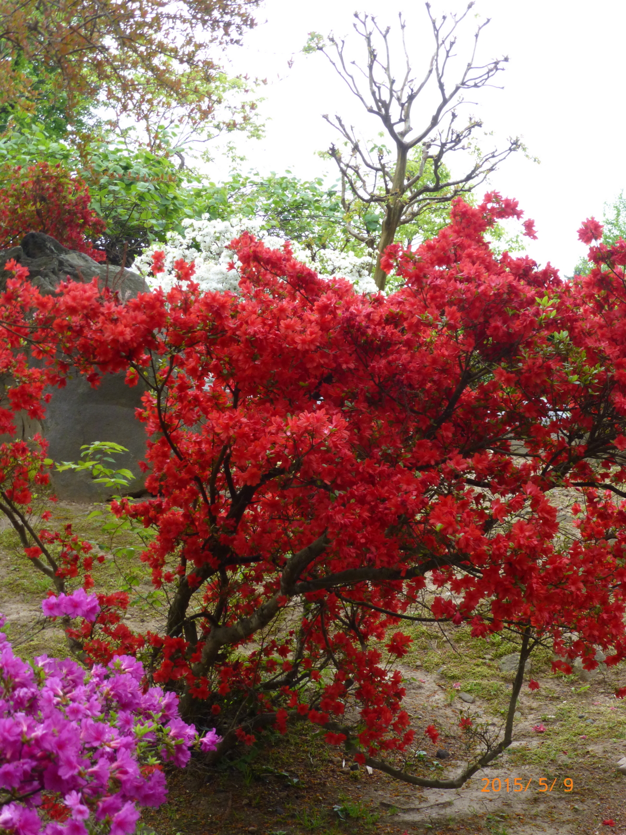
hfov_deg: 25.2
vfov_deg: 33.2
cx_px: 313
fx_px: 1399
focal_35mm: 58
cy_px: 418
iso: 200
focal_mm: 10.3
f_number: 4.7
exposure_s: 1/60
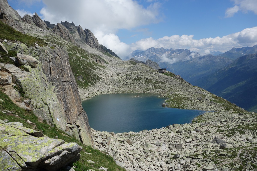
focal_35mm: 33
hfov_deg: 57.2
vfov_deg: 40.0
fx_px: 236
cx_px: 128
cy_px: 86
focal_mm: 12.18
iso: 125
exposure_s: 1/800
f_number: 5.6
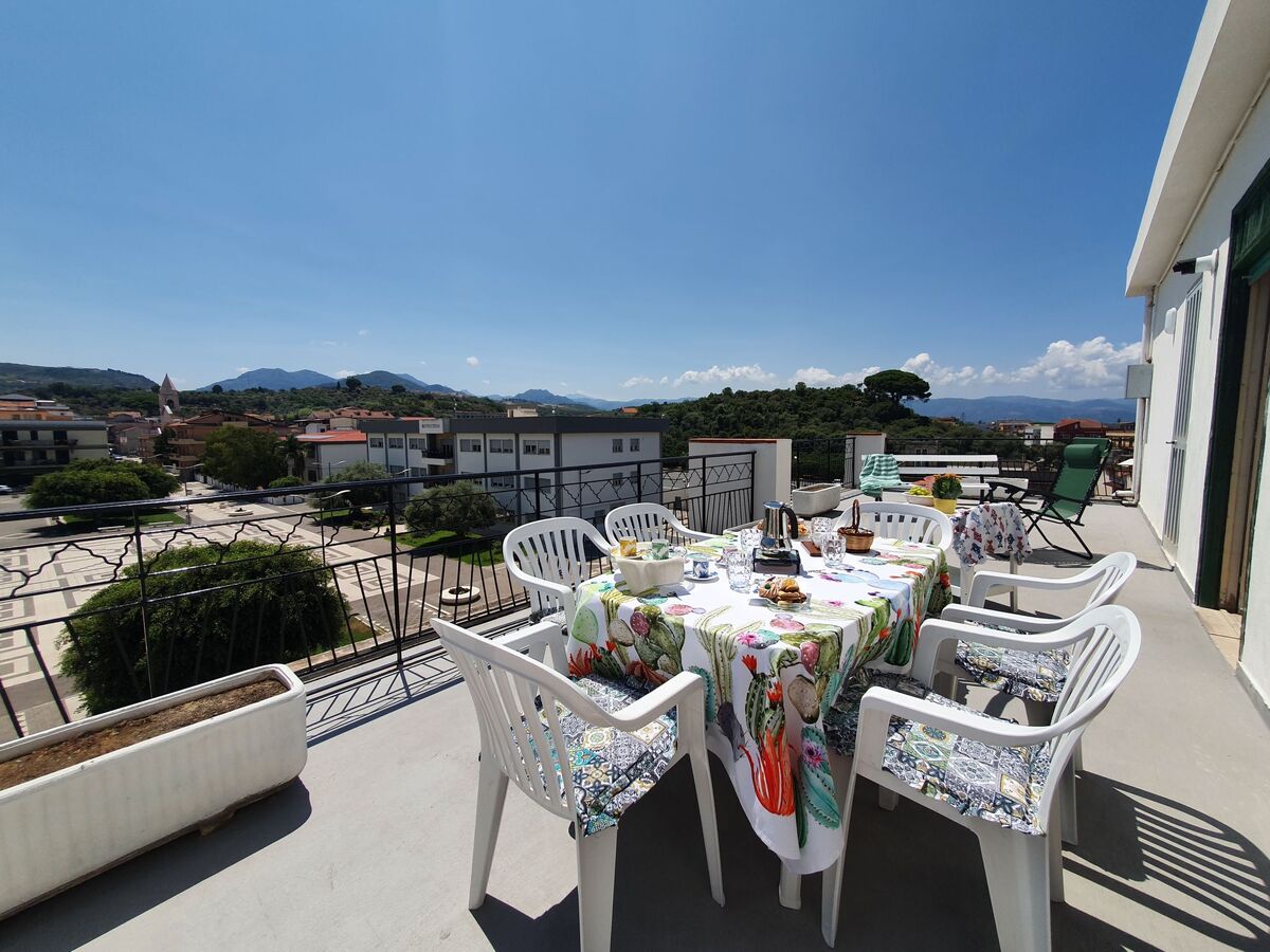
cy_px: 476
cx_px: 635
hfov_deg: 106.2
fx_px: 477
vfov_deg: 89.9
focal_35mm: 13
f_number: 2.2
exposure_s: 1/2216
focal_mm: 1.8
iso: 50
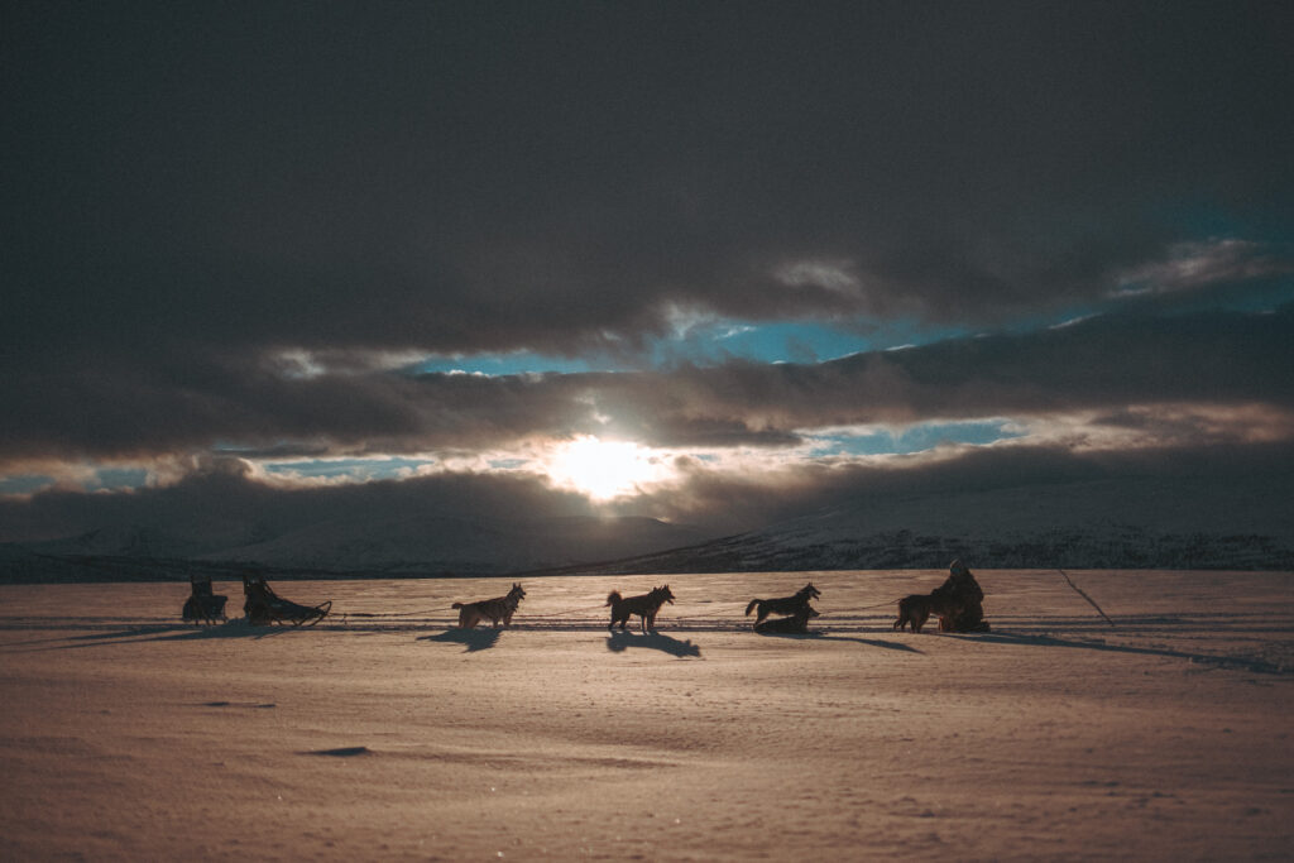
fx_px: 863
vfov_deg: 53.1
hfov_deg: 73.7
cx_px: 647
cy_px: 432
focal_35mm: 24
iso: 125
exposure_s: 1/26000
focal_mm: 16
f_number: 1.4
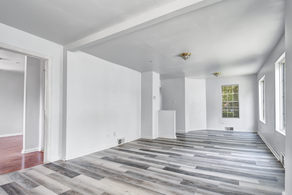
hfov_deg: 100.4
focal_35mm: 15
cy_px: 98
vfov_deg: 77.3
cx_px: 146
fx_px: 122
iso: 200
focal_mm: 10
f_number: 3.5
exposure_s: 1/60
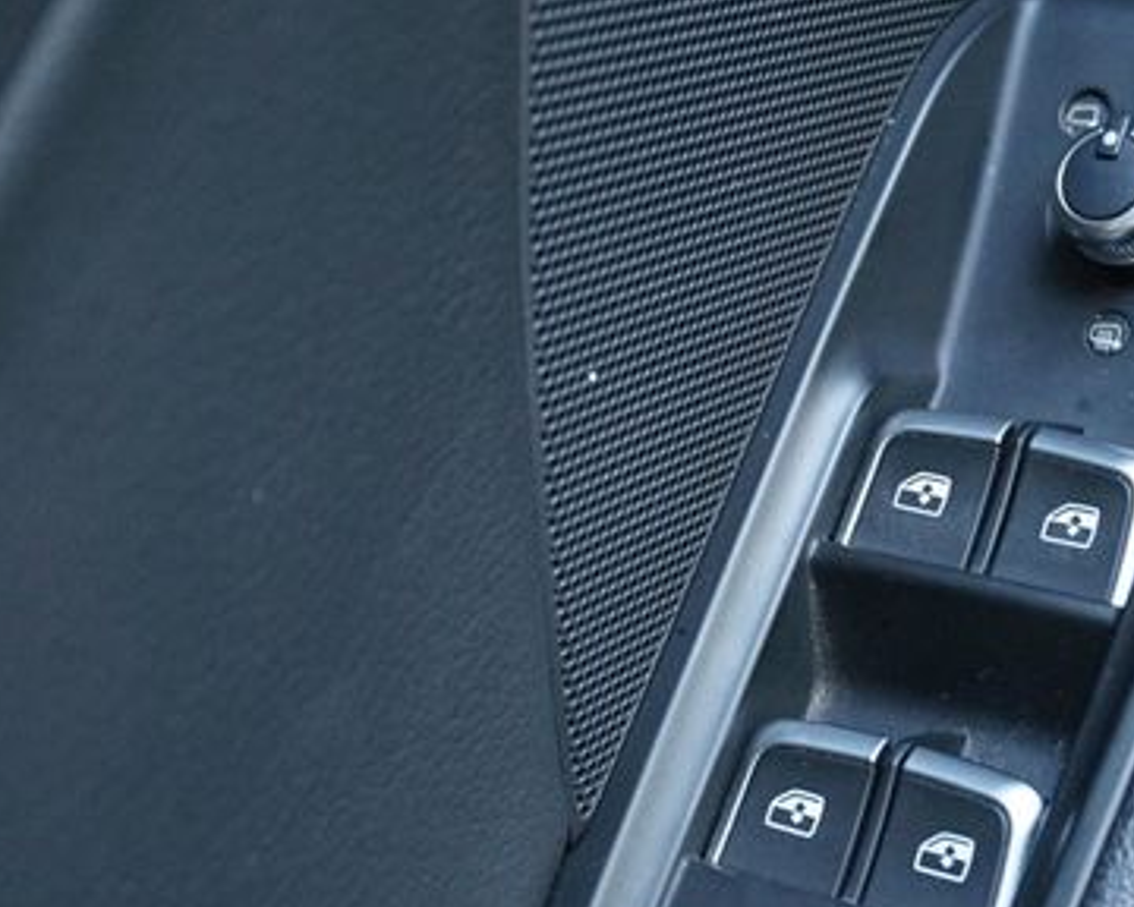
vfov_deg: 20.4
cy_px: 554
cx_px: 857
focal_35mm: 75
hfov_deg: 25.1
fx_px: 2517
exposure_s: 1/60
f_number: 5
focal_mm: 30
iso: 2000
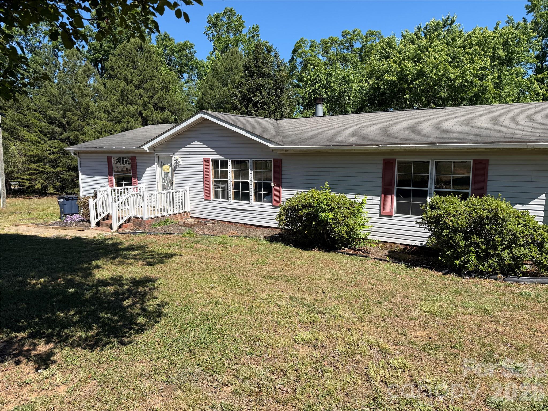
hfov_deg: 71.6
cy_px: 206
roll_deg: +0.0
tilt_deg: -7.6
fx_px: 380
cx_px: 274
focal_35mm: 24
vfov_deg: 56.8
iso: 80
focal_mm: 6.76
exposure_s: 1/3279
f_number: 1.78
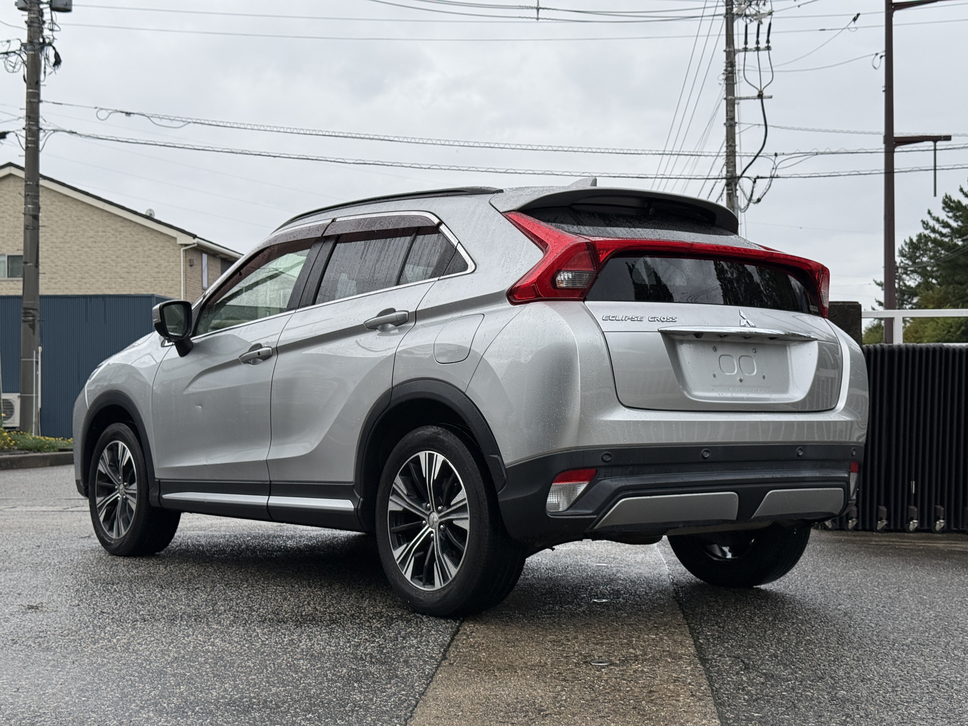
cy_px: 363
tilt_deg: +0.9
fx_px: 1342
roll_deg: +0.4
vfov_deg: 30.3
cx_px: 484
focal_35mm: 48
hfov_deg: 39.7
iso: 64
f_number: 1.78
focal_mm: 6.76
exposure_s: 1/663
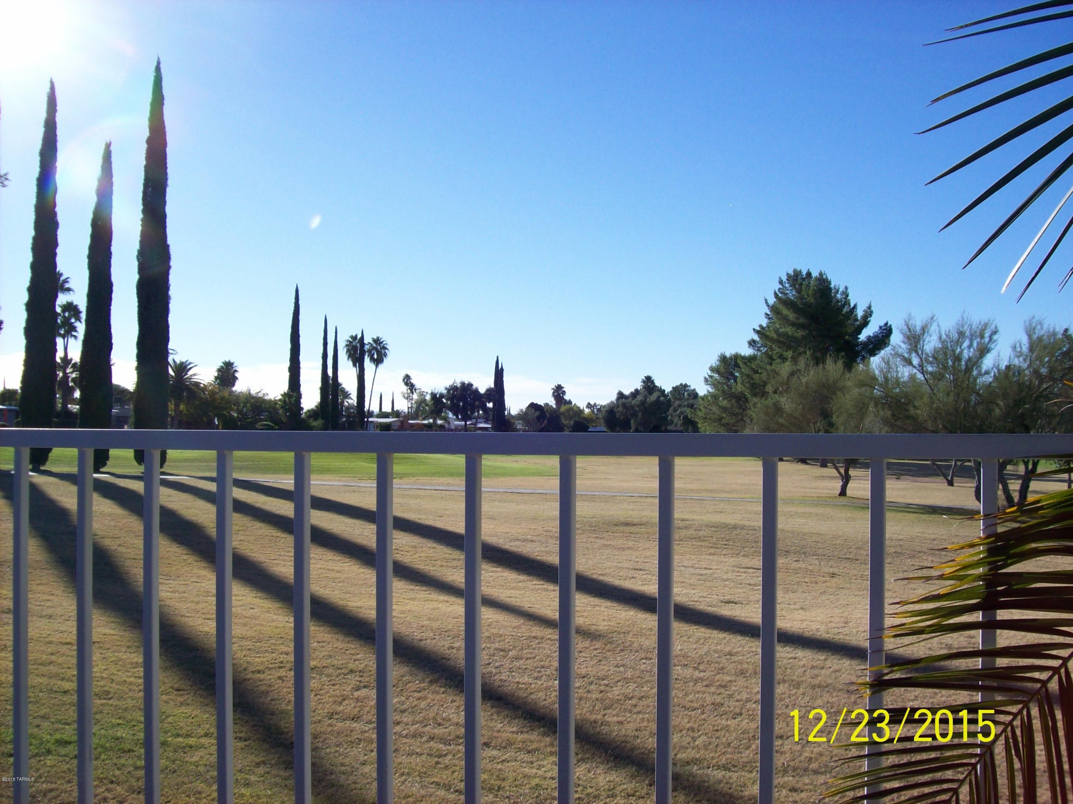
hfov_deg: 51.4
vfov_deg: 39.6
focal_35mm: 36
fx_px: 1115
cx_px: 536
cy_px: 402
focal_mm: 6
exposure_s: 1/518
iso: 80
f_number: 4.8
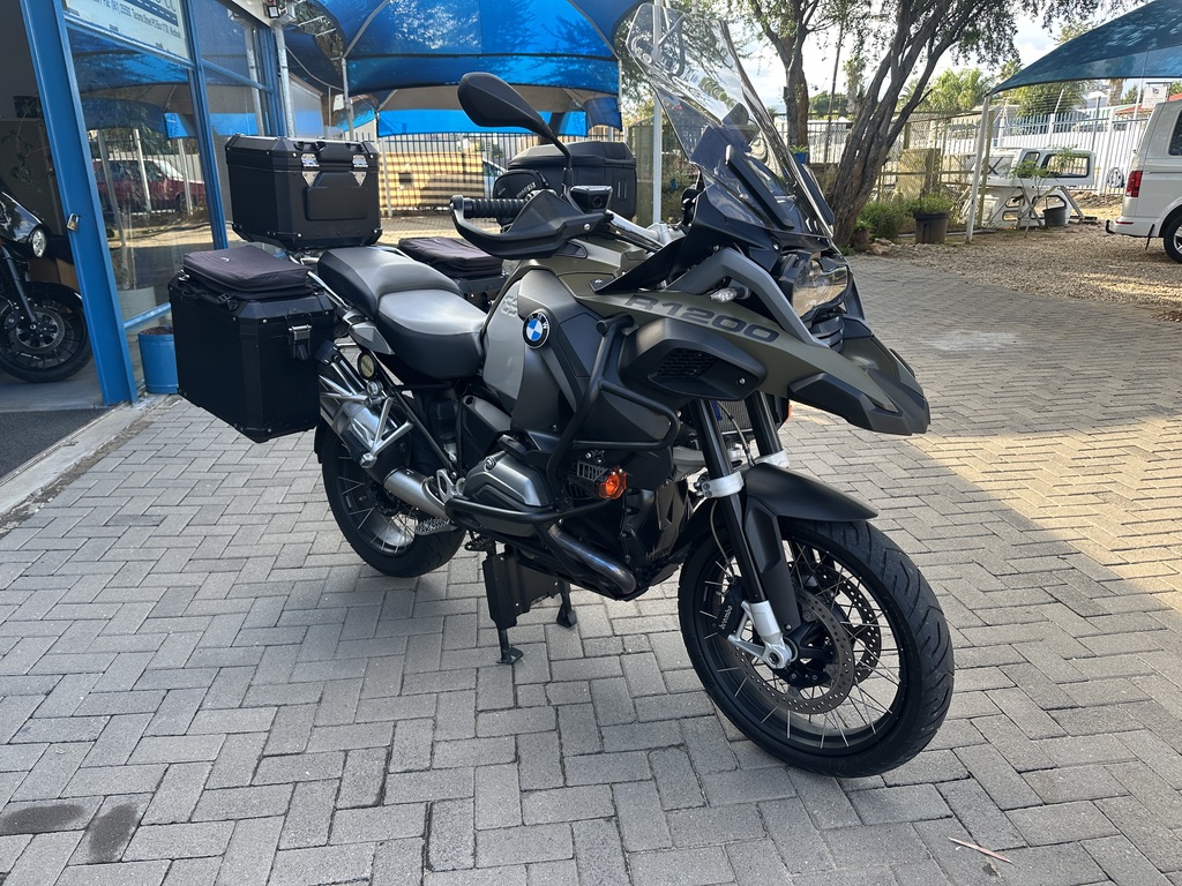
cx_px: 591
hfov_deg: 71.6
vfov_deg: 56.8
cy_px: 443
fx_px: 820
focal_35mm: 24
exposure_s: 1/332
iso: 80
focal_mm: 6.86
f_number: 1.78
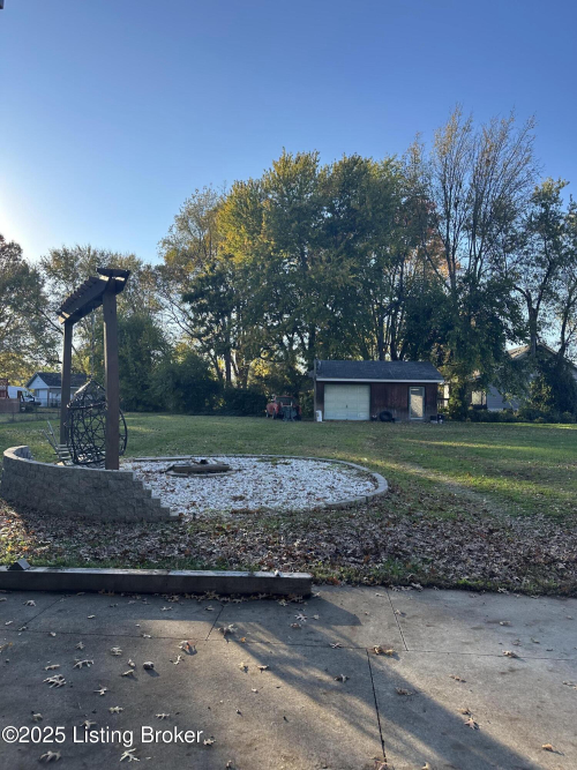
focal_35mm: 24
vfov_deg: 71.6
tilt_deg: +0.8
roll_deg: -1.8
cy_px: 385
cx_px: 288
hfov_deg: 56.8
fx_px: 534
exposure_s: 1/1412
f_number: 1.78
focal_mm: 6.86
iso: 80
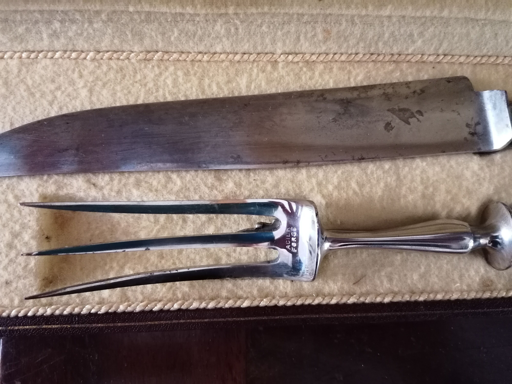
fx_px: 399
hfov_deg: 65.3
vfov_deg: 51.4
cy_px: 192
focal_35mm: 27
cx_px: 256
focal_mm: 4.75
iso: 2000
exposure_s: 1/14.3
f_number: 1.8
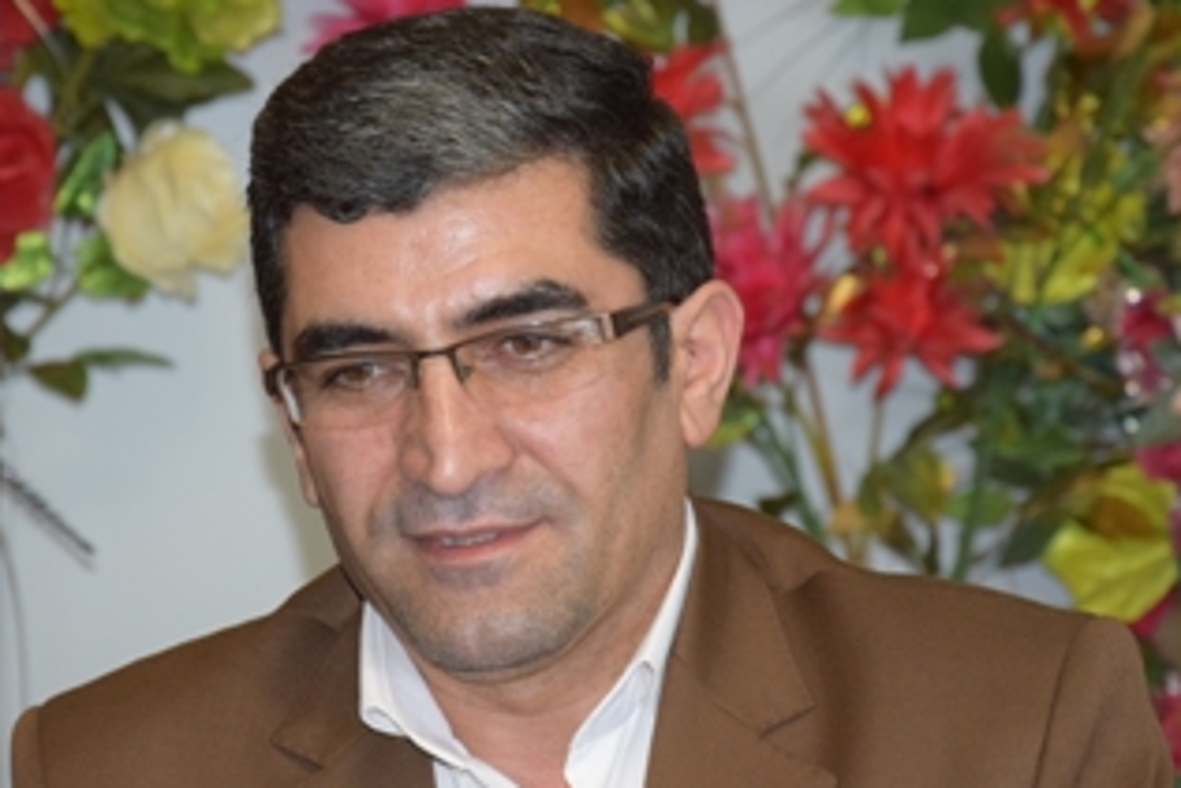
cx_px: 549
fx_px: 6552
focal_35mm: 200
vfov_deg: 6.9
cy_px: 454
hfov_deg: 10.3
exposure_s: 1/60
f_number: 5.6
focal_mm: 105
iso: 1100
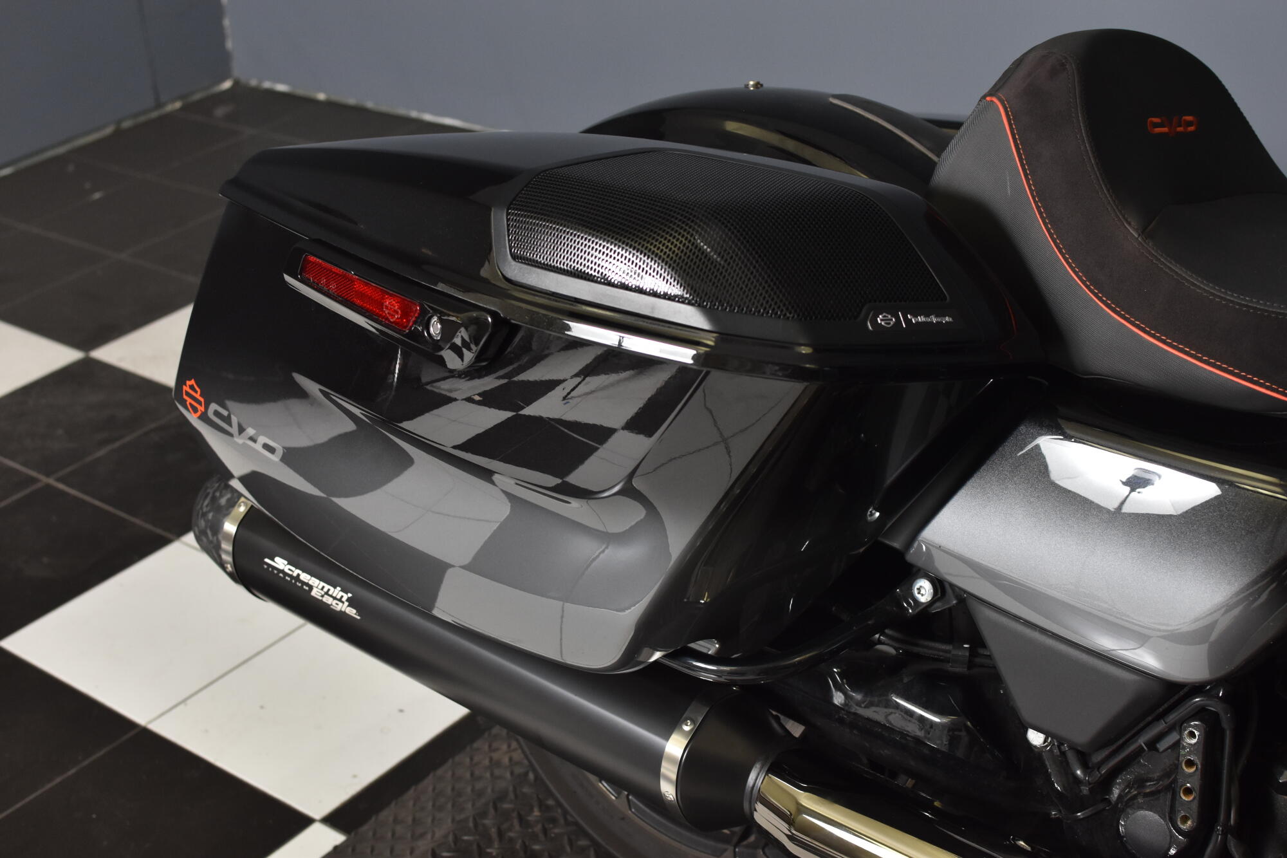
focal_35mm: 52
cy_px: 429
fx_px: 1877
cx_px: 644
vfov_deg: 25.7
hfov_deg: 37.9
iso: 800
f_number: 4.5
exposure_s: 1/160
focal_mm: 35
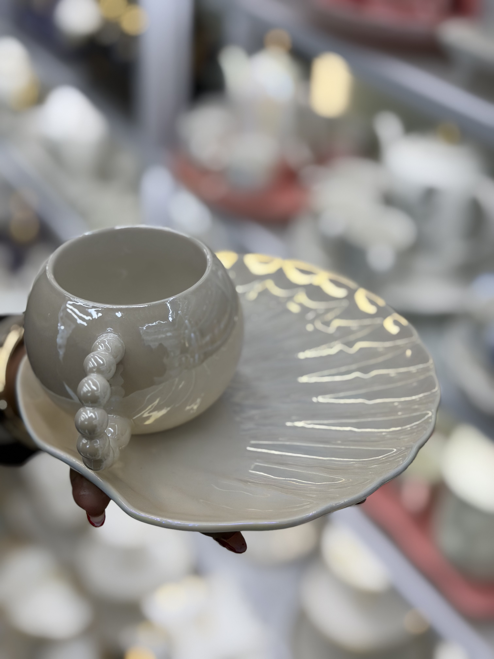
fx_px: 913
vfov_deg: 39.7
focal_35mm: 48
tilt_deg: -33.1
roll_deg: -3.9
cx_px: 247
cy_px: 330
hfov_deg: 30.3
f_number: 1.78
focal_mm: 6.76
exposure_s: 1/513
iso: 64
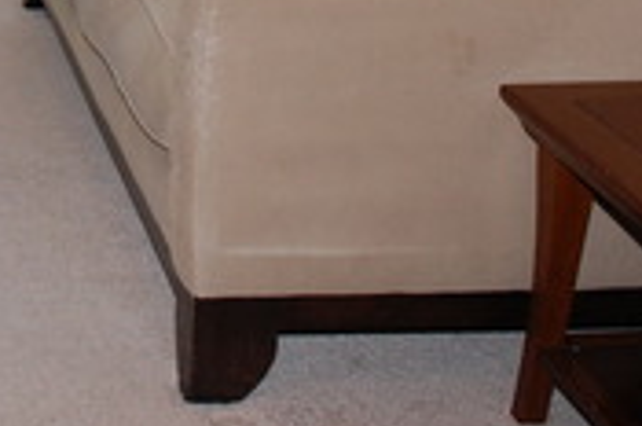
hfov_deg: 19.3
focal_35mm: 99
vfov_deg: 12.6
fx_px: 1762
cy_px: -327
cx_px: -154
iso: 400
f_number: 5
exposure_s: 1/100
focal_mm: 18
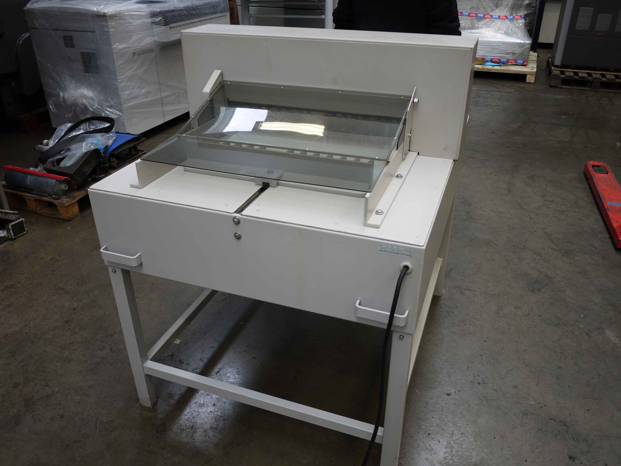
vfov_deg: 49.7
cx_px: 310
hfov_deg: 63.4
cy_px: 233
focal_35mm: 28
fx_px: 502
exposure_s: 1/125
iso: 160
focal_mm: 14
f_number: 2.5
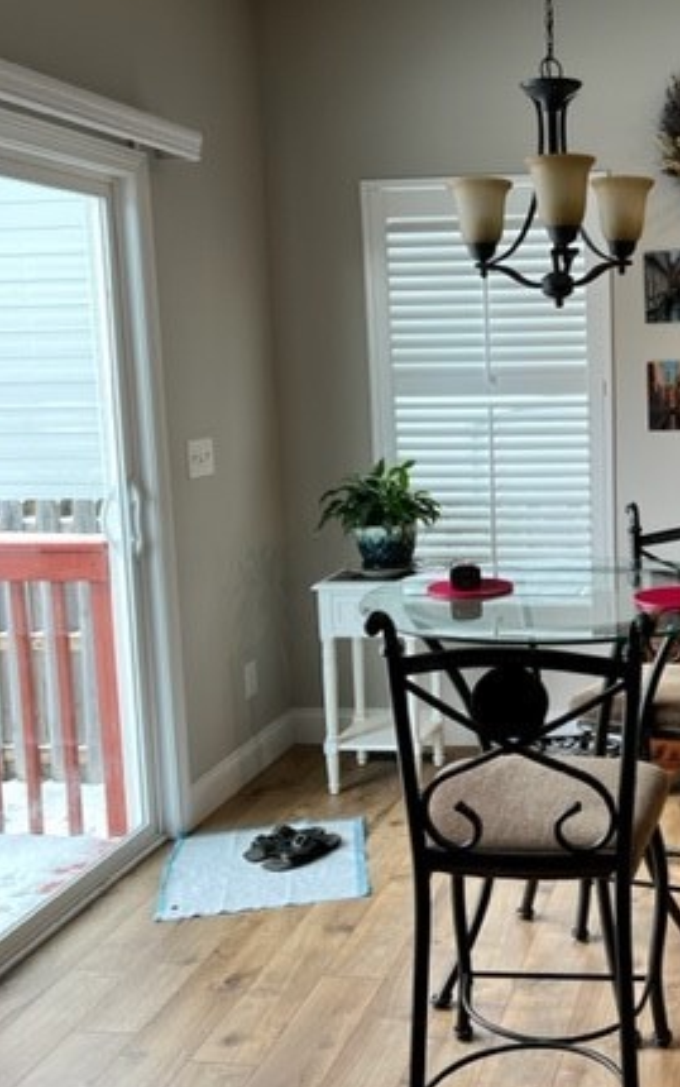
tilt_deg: -6.3
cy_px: 480
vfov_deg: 48.1
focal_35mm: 41
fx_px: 1215
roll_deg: +0.6
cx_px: 604
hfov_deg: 30.0
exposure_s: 1/120
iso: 125
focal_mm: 5.7
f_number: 1.5
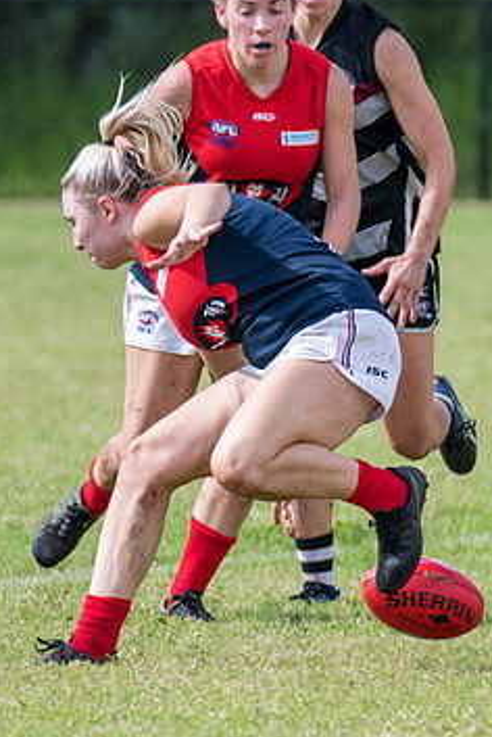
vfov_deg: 1.4
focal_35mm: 1492
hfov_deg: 0.9
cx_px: 66
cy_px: 458
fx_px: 30524
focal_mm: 550
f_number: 6.3
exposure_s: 1/1600
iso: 800
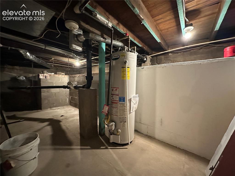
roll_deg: -0.4
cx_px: 118
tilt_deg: -3.4
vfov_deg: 85.6
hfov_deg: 102.1
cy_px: 88
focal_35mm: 14
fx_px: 95
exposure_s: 1/60
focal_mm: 2.22
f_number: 2.2
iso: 1250
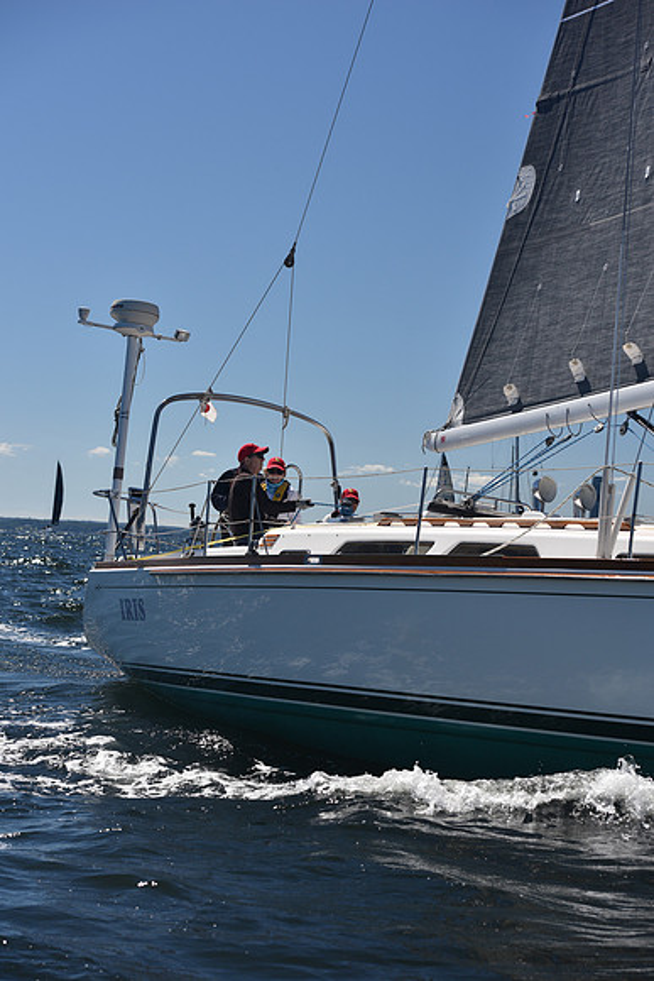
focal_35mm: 70
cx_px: 327
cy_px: 490
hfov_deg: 19.5
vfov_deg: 28.8
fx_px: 1906
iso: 200
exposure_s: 1/800
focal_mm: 70
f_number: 5.6
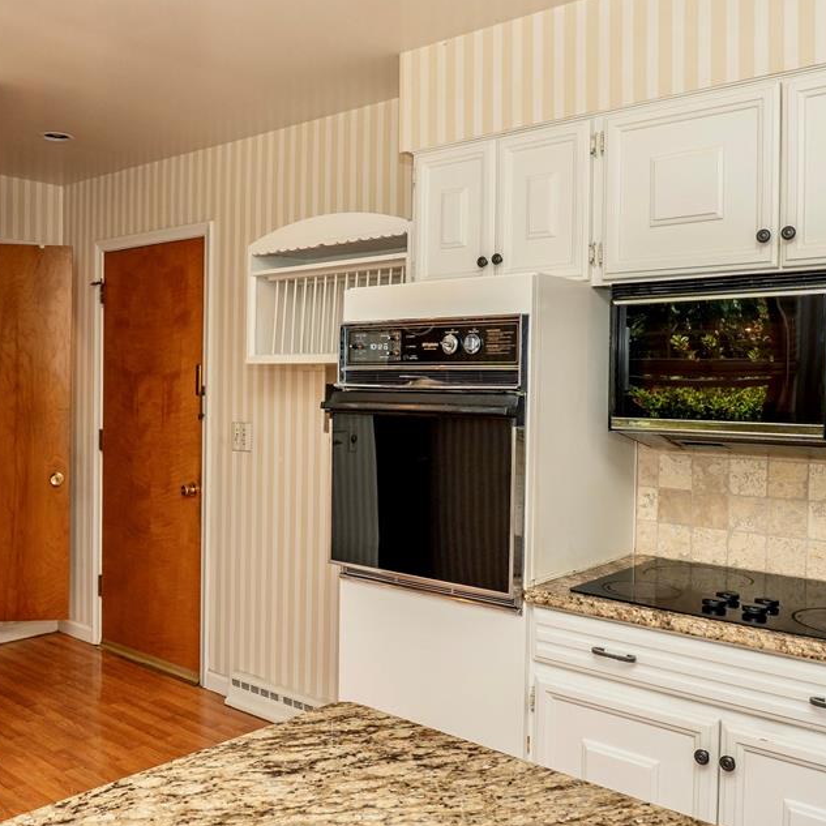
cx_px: 337
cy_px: 398
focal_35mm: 33
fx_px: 891
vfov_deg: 49.7
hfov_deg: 49.5
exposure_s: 1/200
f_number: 5.6
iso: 400
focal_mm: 16
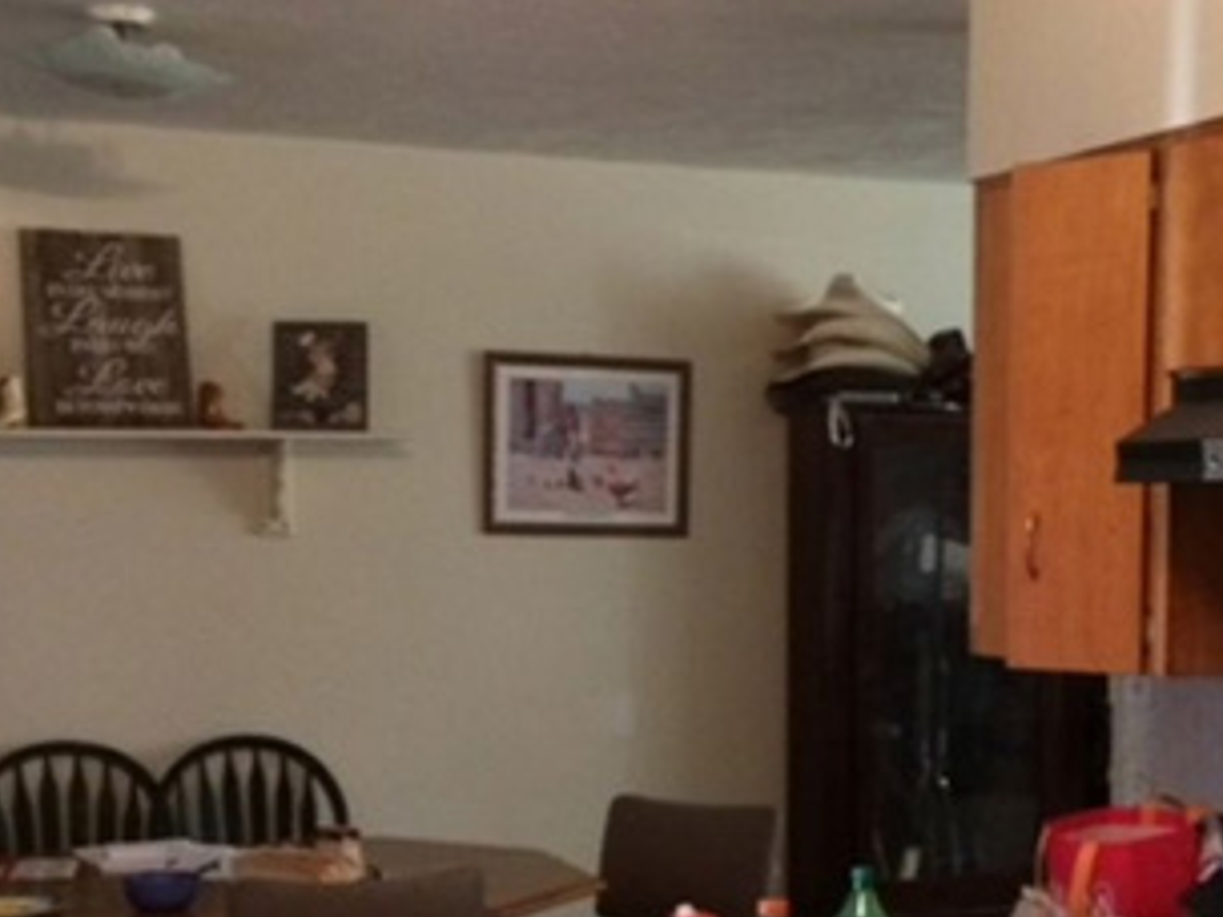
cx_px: 704
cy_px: 740
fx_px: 2155
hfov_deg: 31.6
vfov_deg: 23.7
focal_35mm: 61
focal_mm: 4.15
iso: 320
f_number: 2.2
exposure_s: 1/15
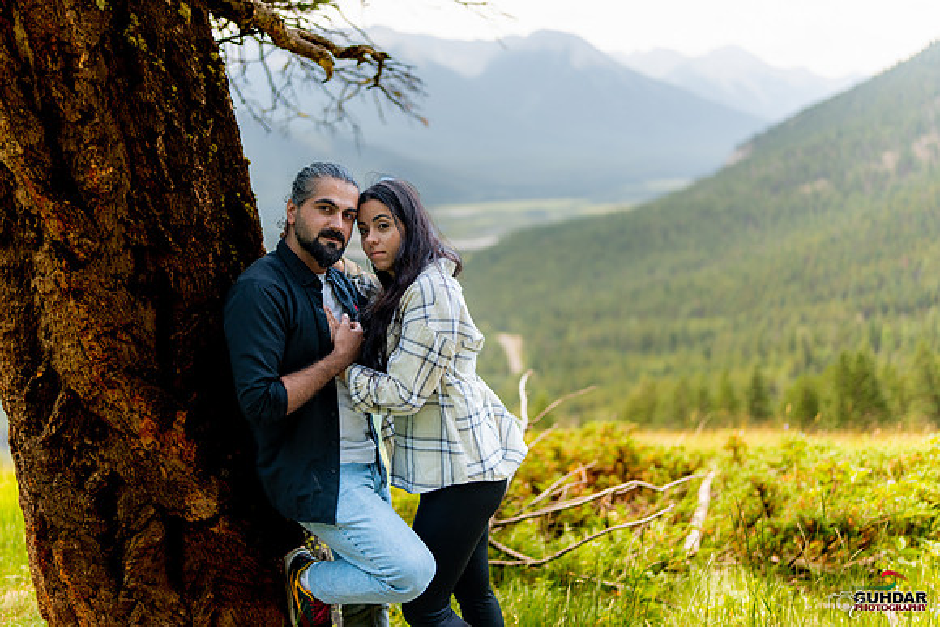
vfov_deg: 37.9
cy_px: 314
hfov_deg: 54.4
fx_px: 914
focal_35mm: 35
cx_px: 470
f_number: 1.2
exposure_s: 1/3200
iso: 200
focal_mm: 35
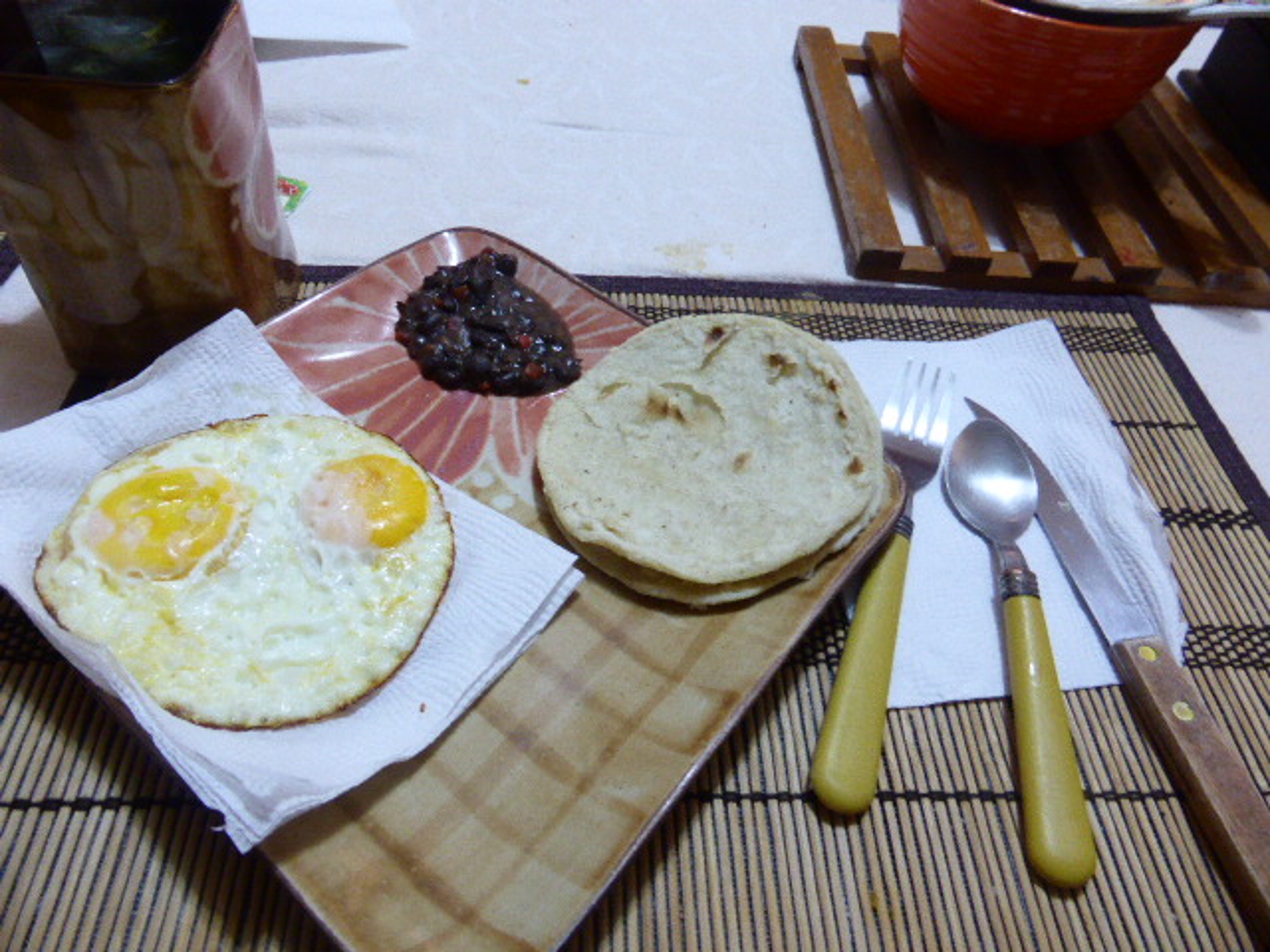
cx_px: 635
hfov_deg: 71.6
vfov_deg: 56.8
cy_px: 476
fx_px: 881
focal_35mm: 24
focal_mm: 4.3
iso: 400
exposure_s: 1/8
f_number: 3.3
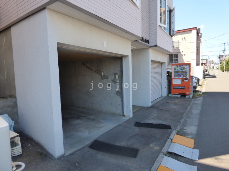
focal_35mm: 20
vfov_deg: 66.0
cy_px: 86
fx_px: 132
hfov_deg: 81.7
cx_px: 114
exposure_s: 1/500
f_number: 2.8
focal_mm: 3.58
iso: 200
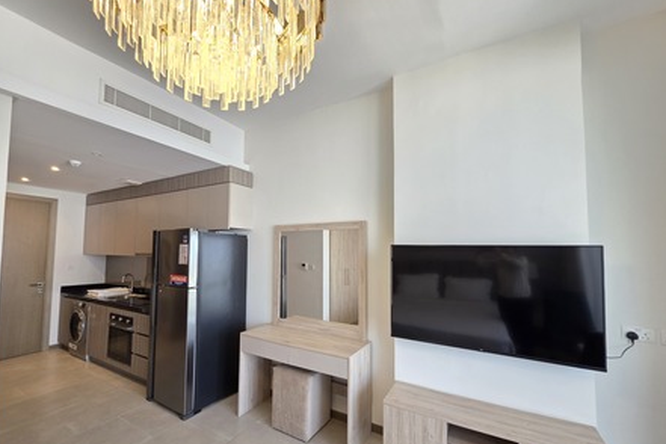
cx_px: 330
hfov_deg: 104.3
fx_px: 259
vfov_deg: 81.0
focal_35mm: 14
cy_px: 242
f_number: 1.9
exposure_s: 1/100
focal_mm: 2.2
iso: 160
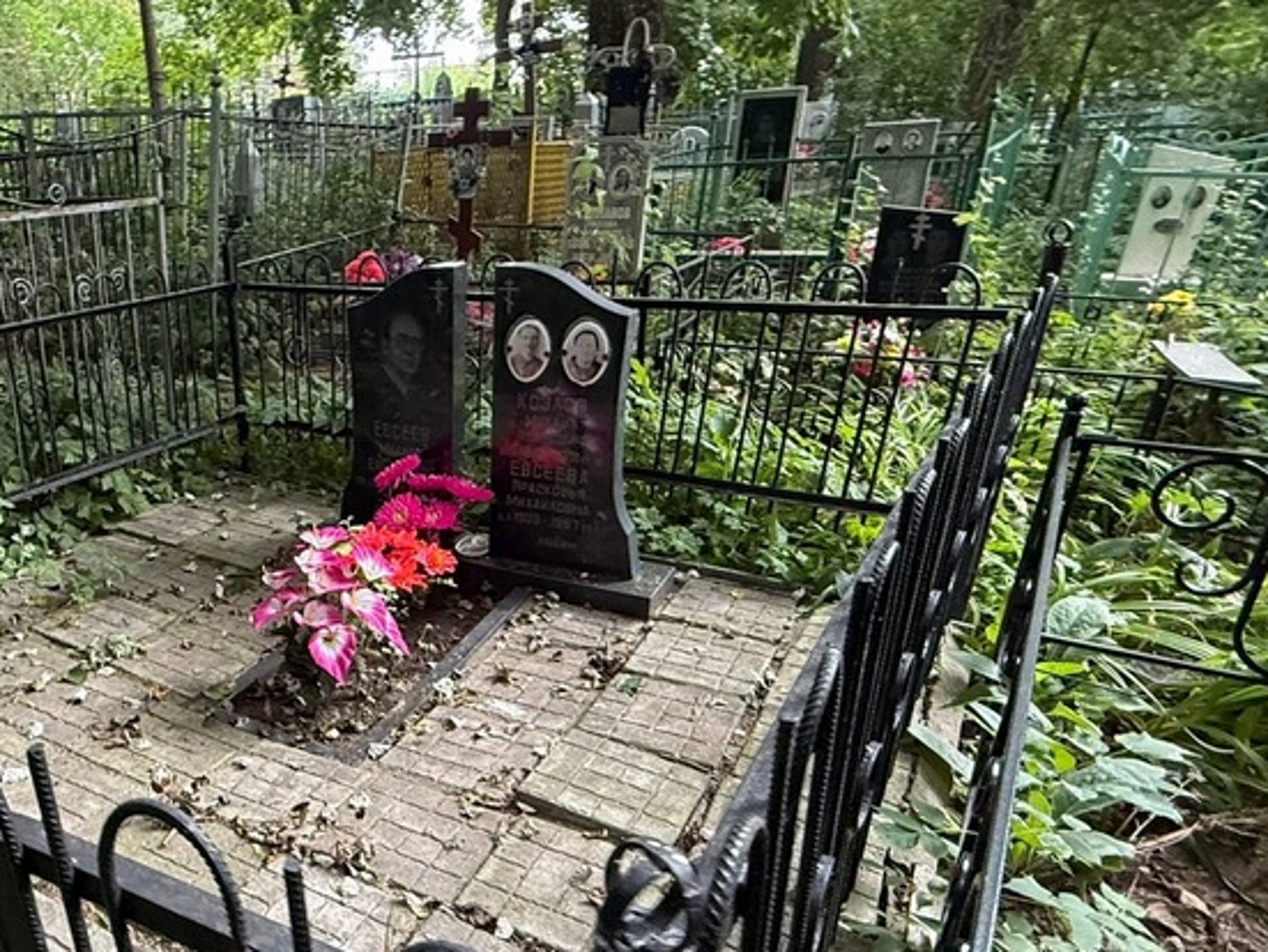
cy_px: 579
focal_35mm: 26
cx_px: 292
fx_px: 953
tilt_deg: -25.6
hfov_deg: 62.7
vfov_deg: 52.7
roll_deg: -1.5
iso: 320
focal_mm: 2.22
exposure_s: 1/95
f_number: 2.2
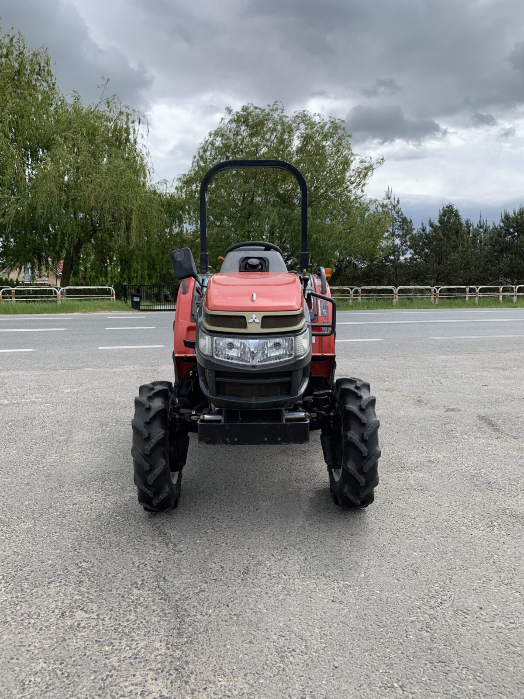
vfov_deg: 67.3
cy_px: 350
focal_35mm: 26
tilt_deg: -5.8
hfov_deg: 53.1
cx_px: 262
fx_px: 525
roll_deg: +1.7
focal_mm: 4.25
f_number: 1.8
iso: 25
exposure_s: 1/1513
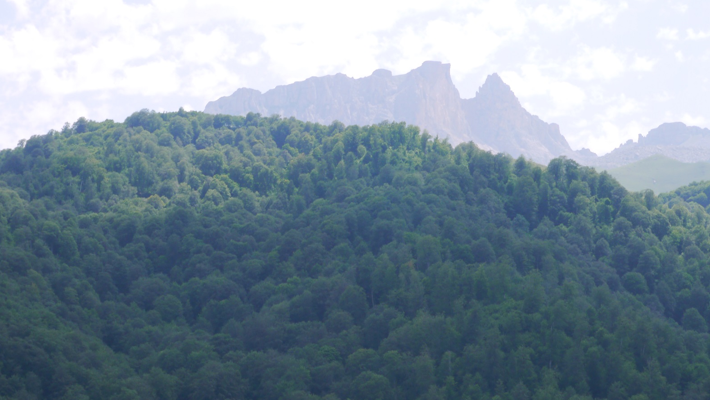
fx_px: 2184
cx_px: 389
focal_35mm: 116
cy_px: 210
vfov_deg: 10.5
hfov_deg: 18.5
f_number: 8
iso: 160
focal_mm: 42
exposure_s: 1/250
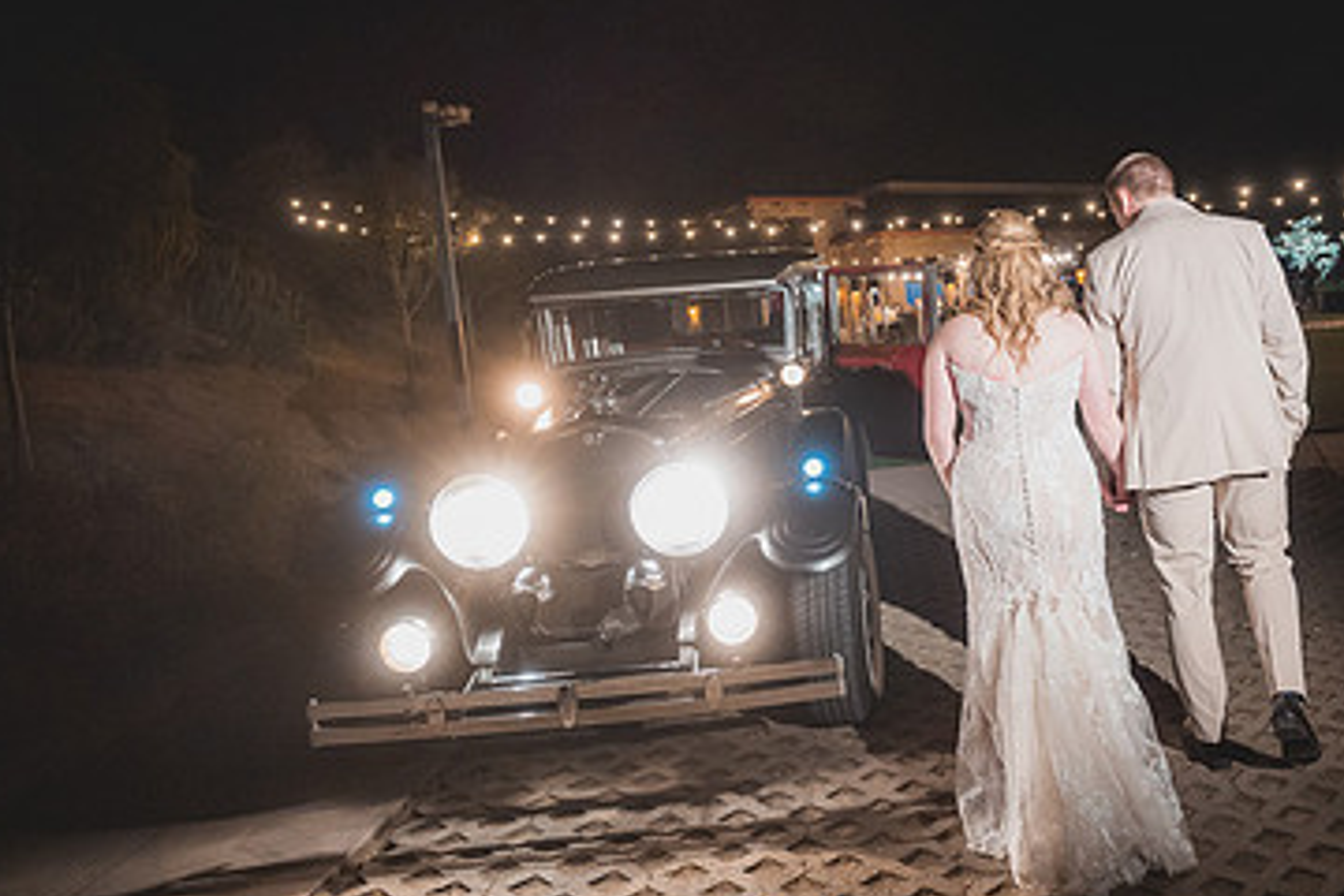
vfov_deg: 44.9
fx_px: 1083
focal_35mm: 29
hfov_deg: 61.4
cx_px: 941
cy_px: 386
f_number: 2.8
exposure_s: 1/100
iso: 3200
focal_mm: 18
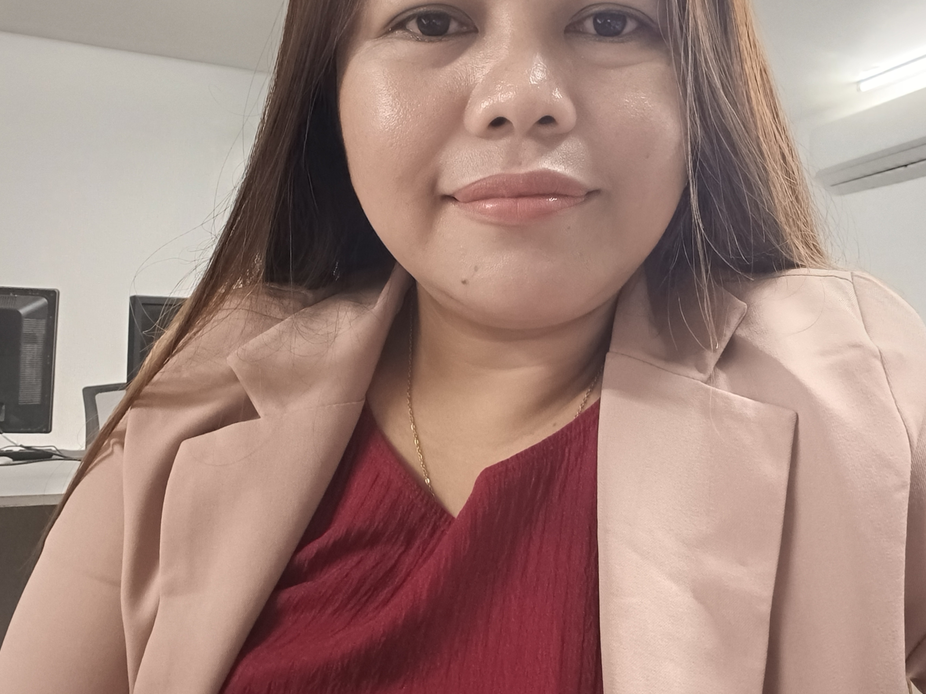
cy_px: 322
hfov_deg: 61.6
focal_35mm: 29
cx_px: 477
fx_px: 776
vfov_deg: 48.2
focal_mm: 3.23
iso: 1600
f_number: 2.4
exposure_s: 1/25
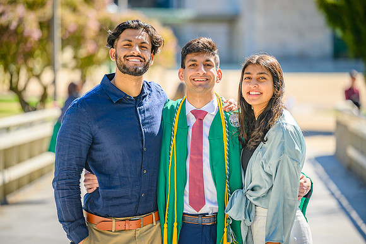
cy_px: 120
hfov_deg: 14.9
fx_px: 1397
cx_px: 180
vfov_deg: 10.0
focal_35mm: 137
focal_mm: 135
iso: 110
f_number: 2.8
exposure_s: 1/1250
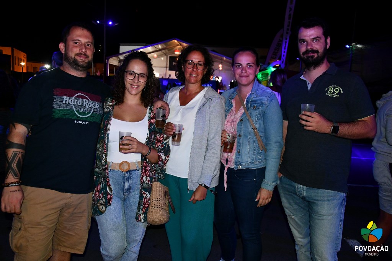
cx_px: 196
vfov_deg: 42.3
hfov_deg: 60.3
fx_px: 337
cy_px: 130
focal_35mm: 31
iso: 3600
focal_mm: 21
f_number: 3.8
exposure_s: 1/60
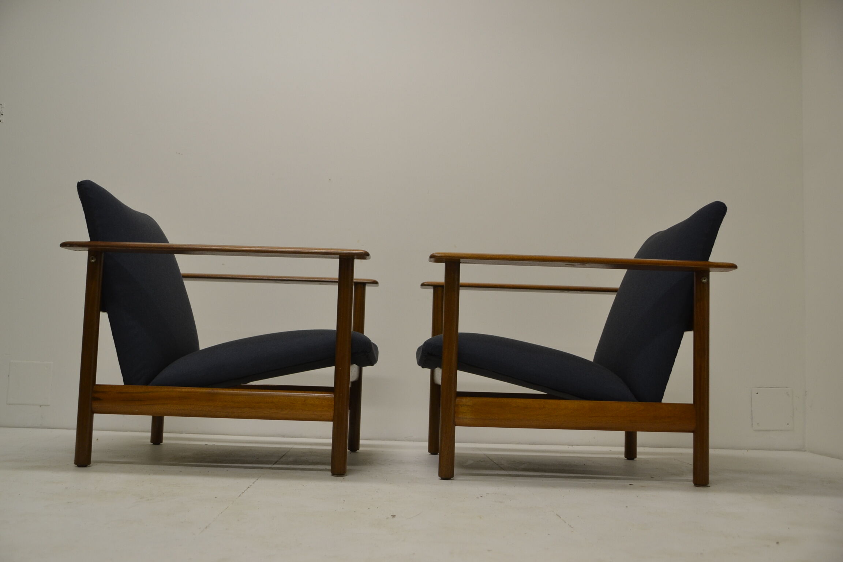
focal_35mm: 36
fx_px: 843
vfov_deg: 36.9
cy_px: 281
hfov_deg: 53.1
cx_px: 422
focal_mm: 24
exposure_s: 1/50
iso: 400
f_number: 4
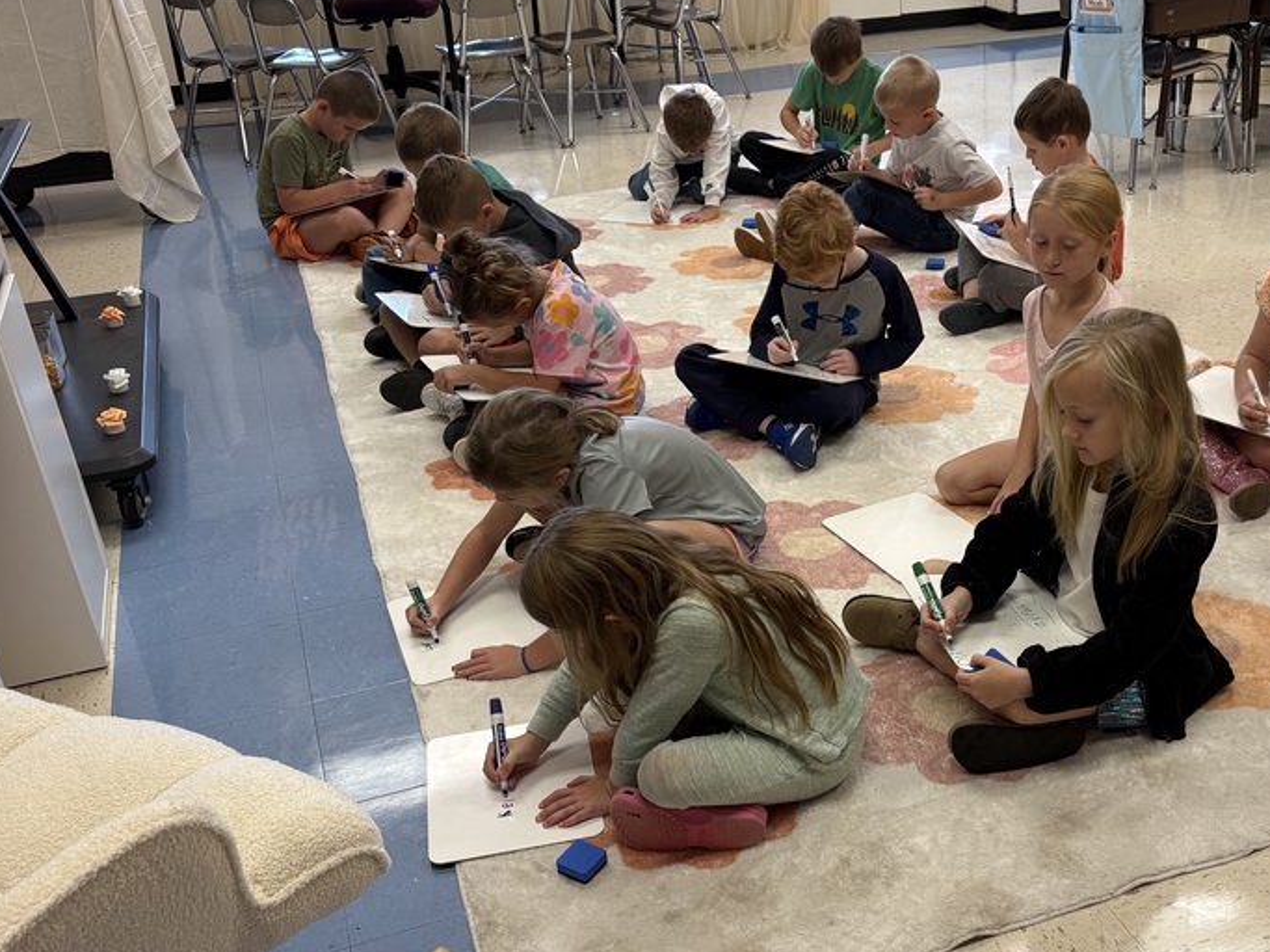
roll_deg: +3.3
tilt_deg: -28.5
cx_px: 822
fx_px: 1431
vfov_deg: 36.7
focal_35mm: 39
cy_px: 565
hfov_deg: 47.3
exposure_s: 1/60
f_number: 1.6
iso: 100
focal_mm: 5.96
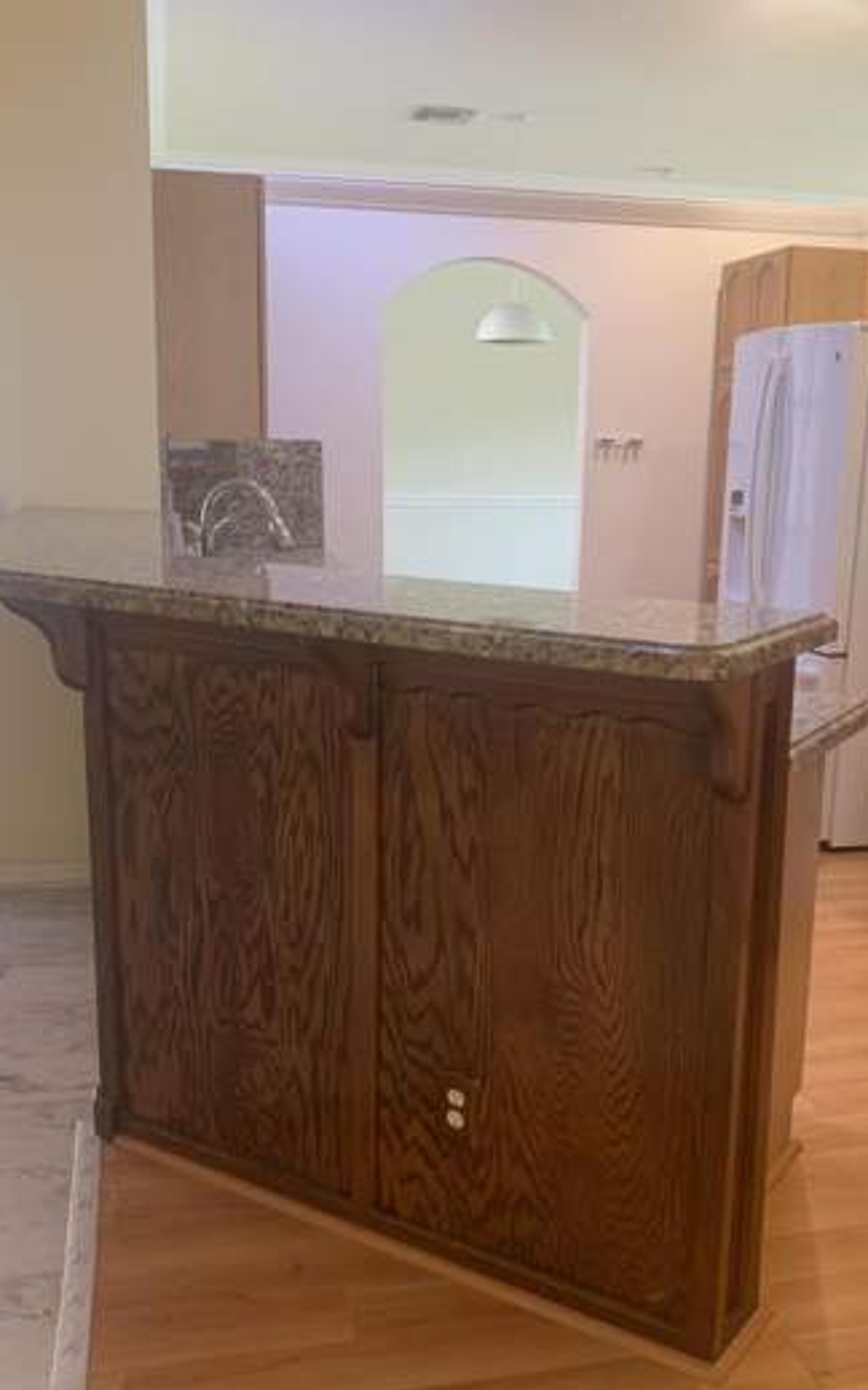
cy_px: 728
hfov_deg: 37.2
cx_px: 493
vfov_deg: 56.7
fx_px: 1288
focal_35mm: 34
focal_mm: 4.25
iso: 200
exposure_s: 1/60
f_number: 1.8
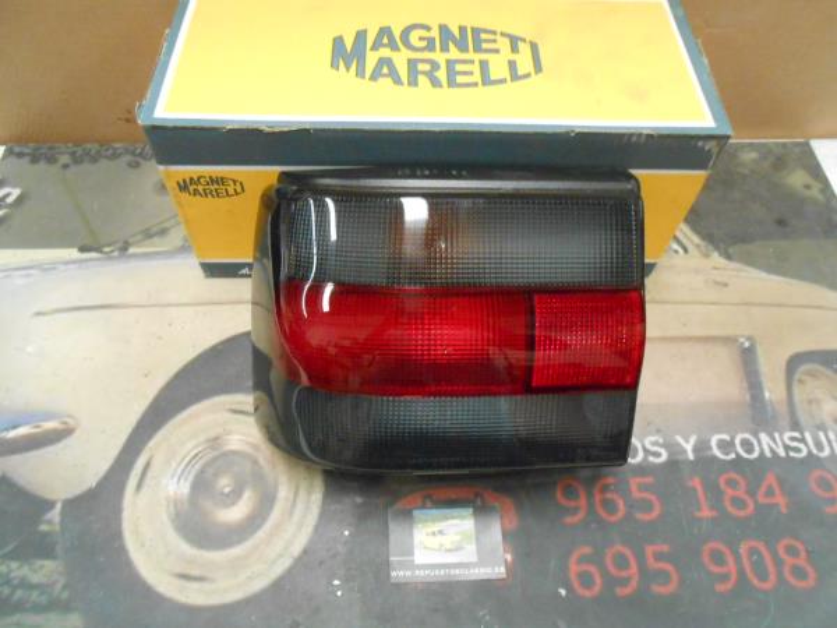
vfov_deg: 53.1
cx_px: 418
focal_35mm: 26
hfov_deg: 67.3
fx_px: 629
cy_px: 314
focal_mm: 4.6
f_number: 3.5
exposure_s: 1/20
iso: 800
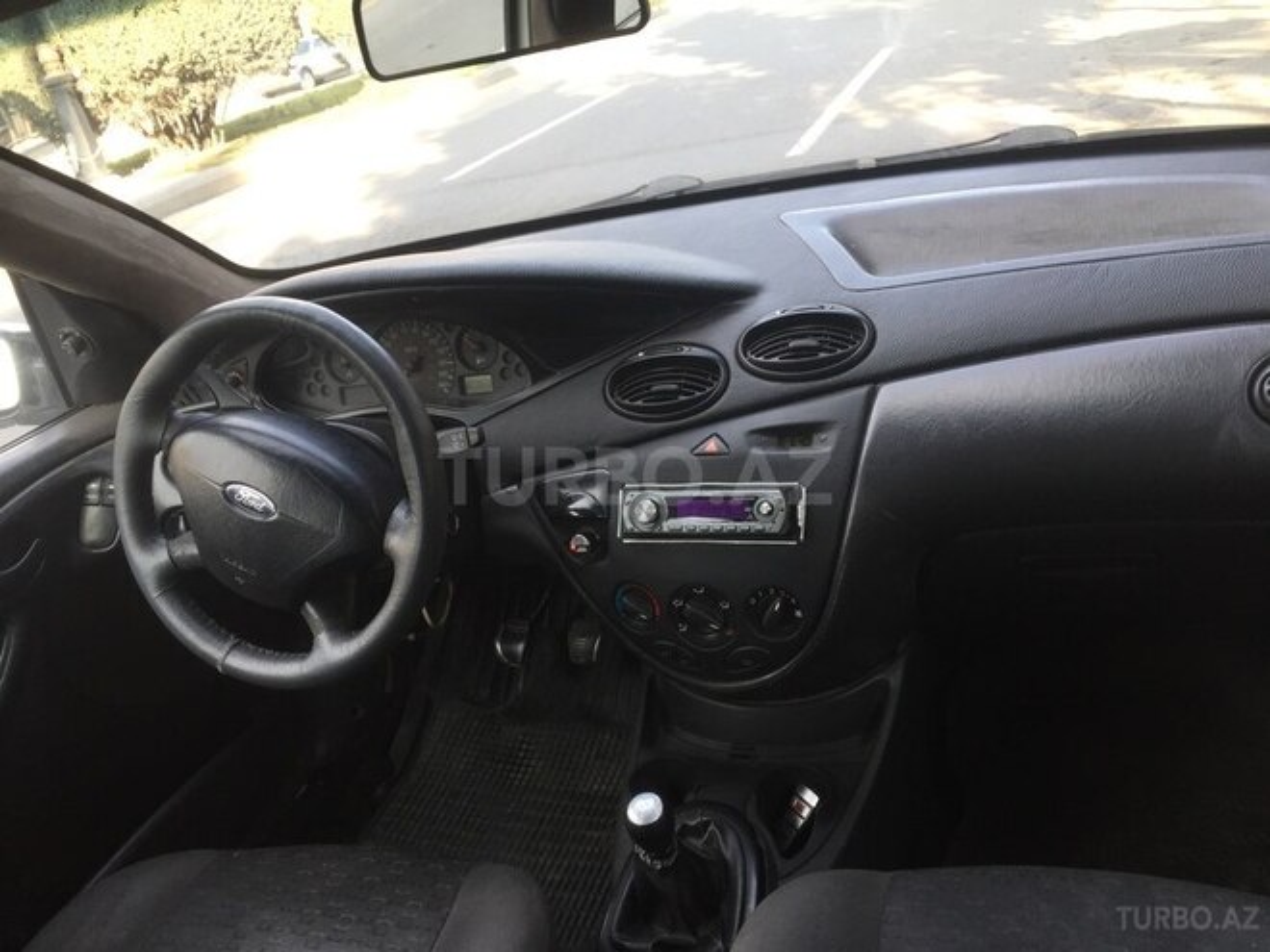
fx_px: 1064
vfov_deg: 48.2
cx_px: 635
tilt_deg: -22.8
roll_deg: +13.0
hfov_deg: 61.7
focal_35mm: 29
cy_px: 476
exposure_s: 1/100
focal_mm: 4.15
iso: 32
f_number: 2.2
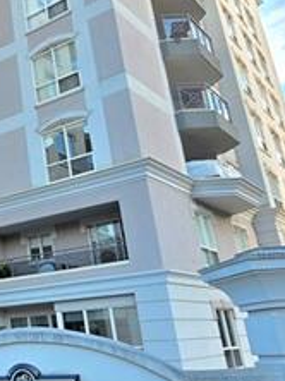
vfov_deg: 42.0
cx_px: -83
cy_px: 160
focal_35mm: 45
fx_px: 495
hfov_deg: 27.1
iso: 25
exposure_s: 1/120
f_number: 1.9
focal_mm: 2.2
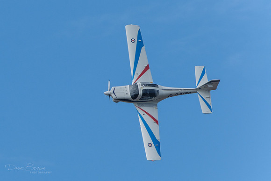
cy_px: 93
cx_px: 61
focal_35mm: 707
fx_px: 5326
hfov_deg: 2.9
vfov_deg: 1.9
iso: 200
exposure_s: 1/640
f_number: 11
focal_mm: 300
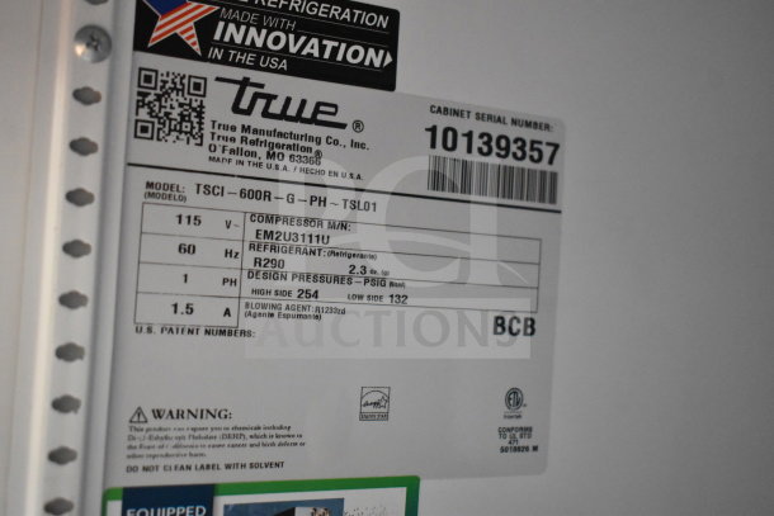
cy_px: 258
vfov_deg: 28.1
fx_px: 1032
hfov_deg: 41.1
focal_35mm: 48
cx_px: 387
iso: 6400
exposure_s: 1/100
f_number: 5
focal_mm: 32
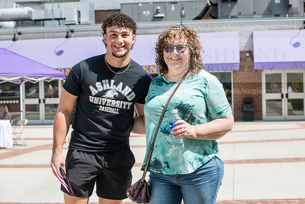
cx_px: 152
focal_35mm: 70
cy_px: 102
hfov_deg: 28.8
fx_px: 593
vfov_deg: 19.5
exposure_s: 1/500
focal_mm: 70
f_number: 7.1
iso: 160
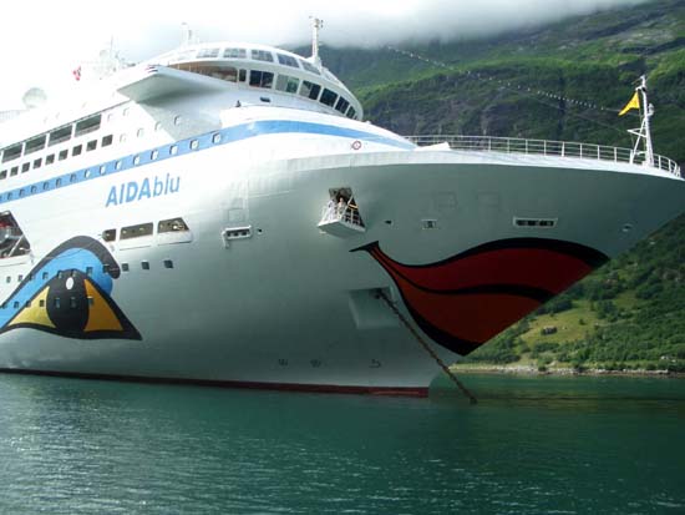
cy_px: 258
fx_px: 693
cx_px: 342
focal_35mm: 35
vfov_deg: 40.7
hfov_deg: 52.6
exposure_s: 1/320
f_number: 4.3
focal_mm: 5.8
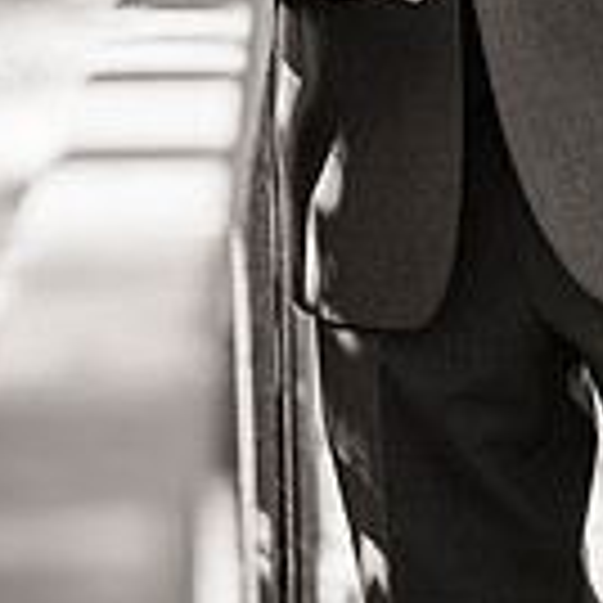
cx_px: 470
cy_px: -310
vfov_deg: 4.2
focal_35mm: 414
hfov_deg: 4.2
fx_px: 8159
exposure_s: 1/160
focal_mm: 145
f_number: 3.2
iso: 160
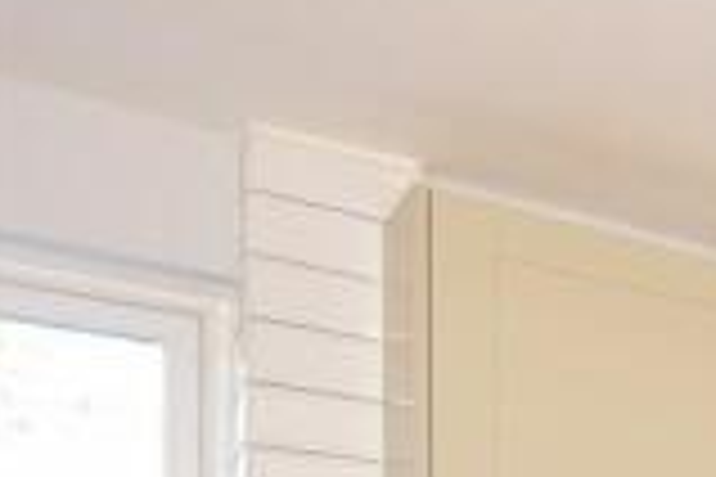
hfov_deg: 18.7
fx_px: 1233
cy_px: 776
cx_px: 1459
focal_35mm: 62
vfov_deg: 18.6
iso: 400
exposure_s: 1/40
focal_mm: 10
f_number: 5.6
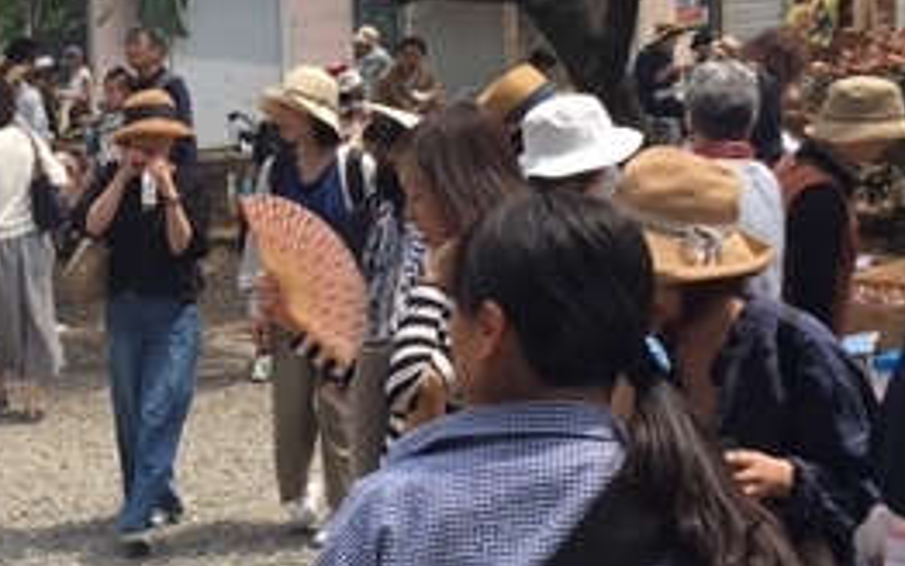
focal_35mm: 75
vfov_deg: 17.4
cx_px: 86
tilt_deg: -6.5
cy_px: 276
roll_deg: +3.0
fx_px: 1851
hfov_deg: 26.5
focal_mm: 4.15
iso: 25
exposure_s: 1/905
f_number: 2.2
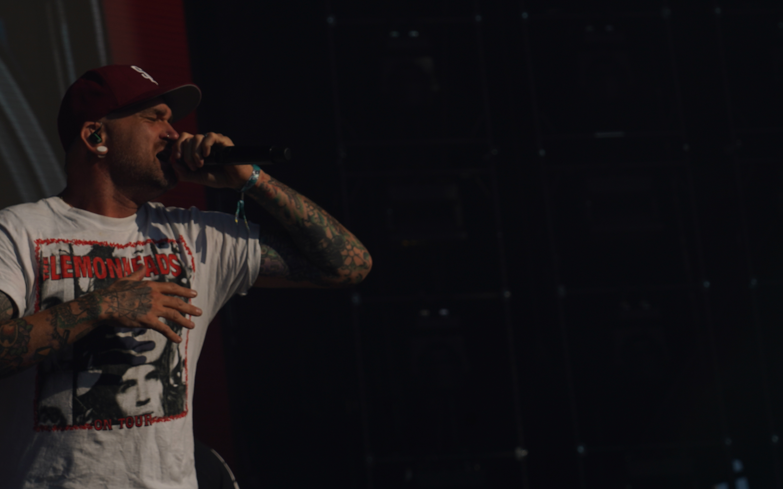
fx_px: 3649
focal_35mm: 171
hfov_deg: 12.2
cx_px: 194
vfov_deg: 7.7
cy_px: 94
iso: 100
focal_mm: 105
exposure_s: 1/1250
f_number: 8
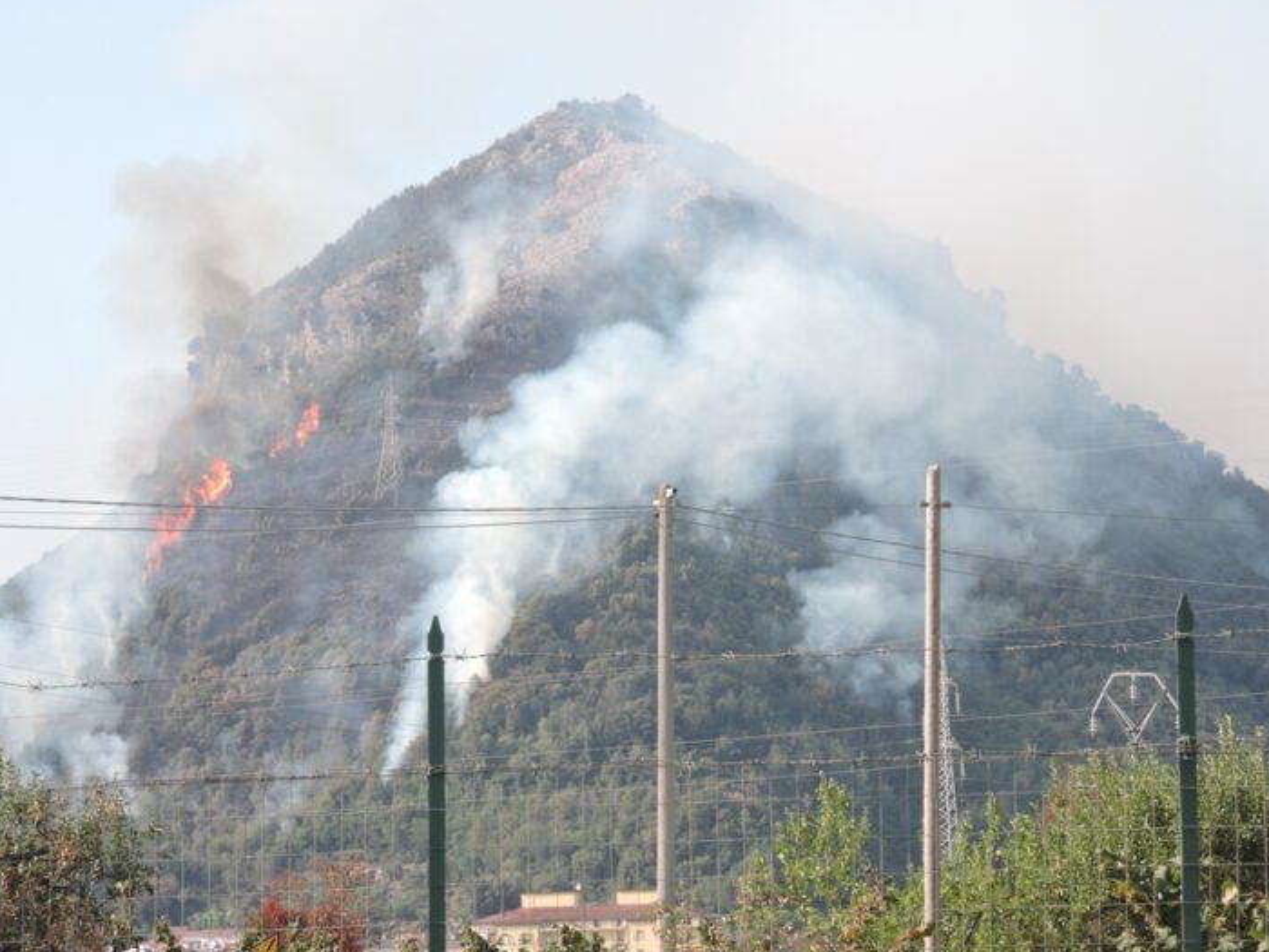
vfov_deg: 9.3
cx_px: 693
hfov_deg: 12.4
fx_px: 5829
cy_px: 502
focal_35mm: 159
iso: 100
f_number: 4.4
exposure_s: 1/320
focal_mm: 25.9
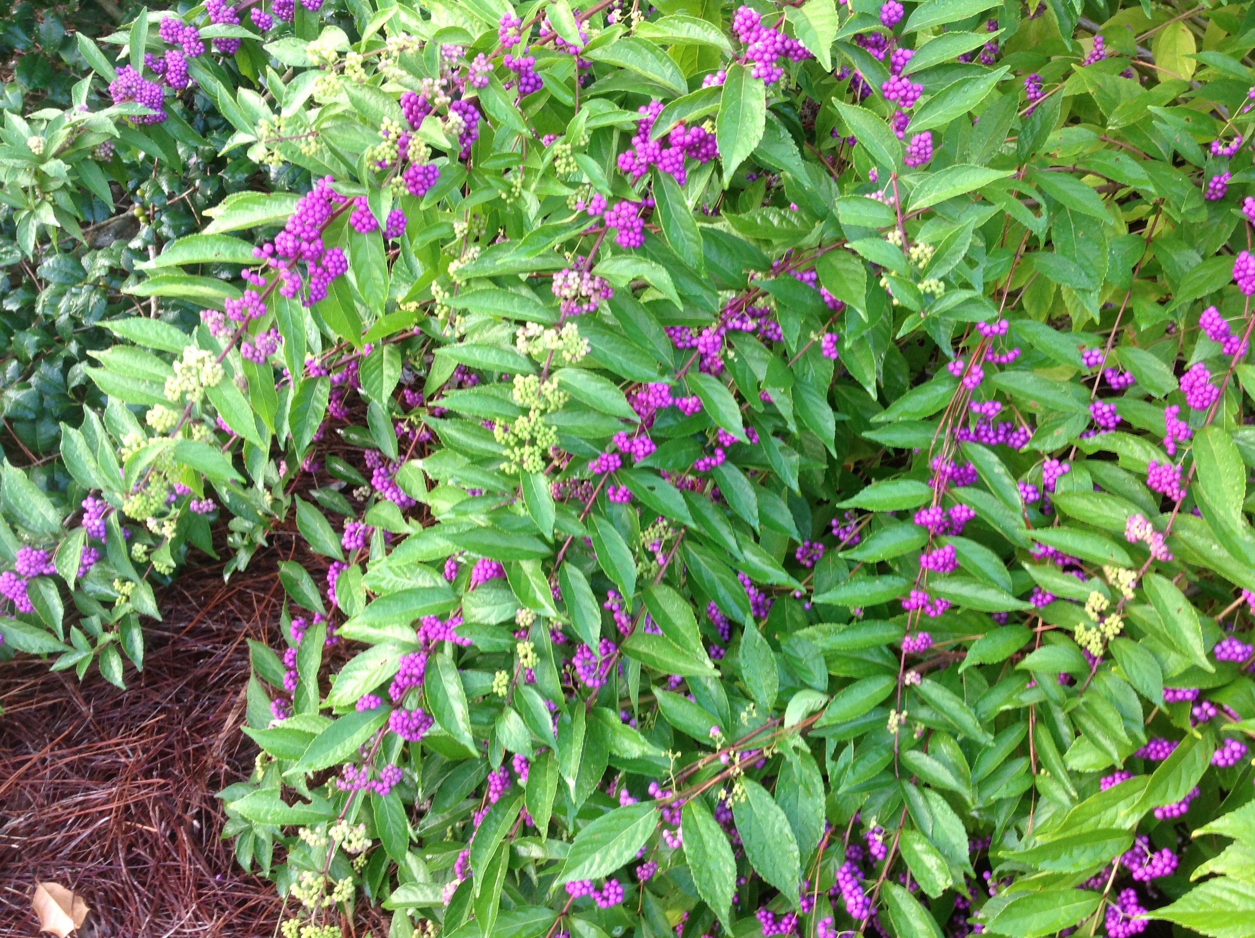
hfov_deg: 52.7
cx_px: 628
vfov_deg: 40.6
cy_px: 469
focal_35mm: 35
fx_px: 1267
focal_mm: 4.28
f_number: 2.4
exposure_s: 1/20
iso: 64
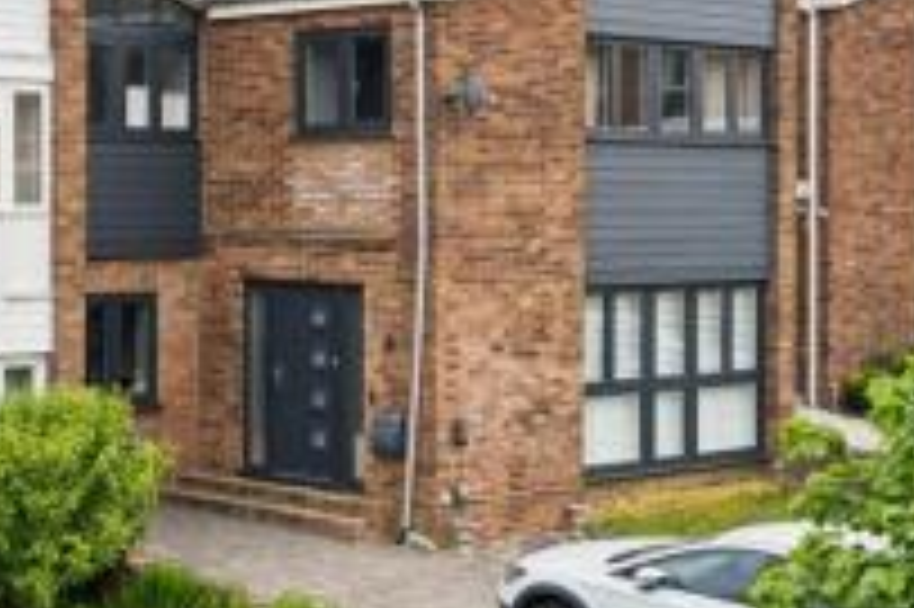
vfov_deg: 16.6
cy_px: 182
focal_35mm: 82
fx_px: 2080
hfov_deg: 23.3
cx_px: -81
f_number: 8
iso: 320
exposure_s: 1/400
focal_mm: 35
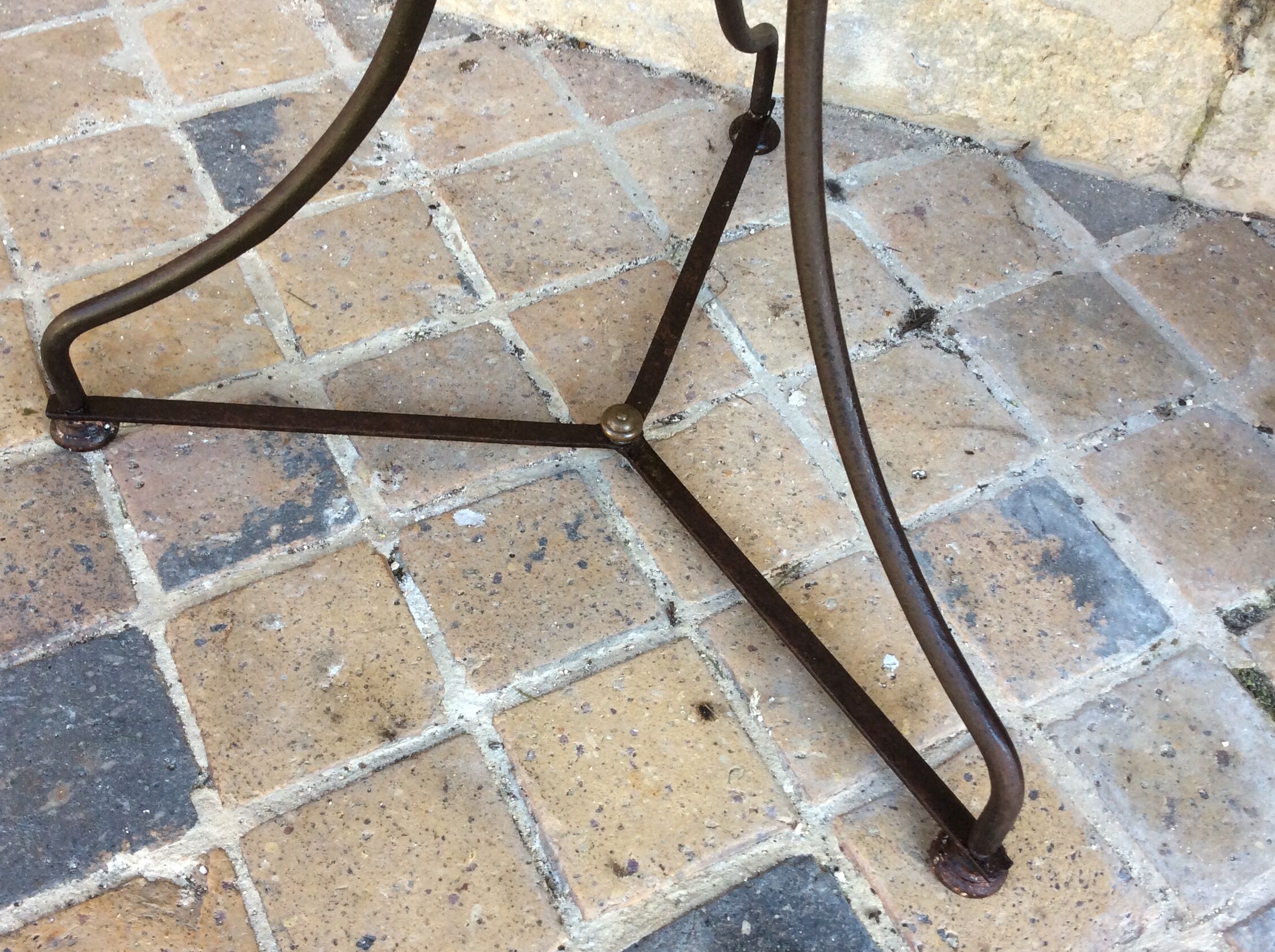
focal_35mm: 37
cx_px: 634
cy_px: 487
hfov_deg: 50.2
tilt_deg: -53.6
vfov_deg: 38.6
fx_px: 1361
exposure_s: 1/50
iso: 40
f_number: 2.4
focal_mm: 3.3
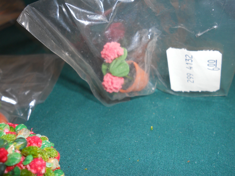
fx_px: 217
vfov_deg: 44.2
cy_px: 88
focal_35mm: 32
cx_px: 118
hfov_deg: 56.8
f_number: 8.8
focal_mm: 5.8
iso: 80
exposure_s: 1/25
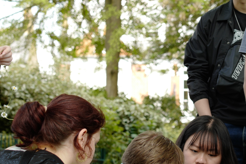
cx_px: 177
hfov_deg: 15.1
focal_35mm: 135
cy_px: 73
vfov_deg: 10.2
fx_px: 922
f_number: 3.2
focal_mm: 35
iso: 200
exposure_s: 1/200
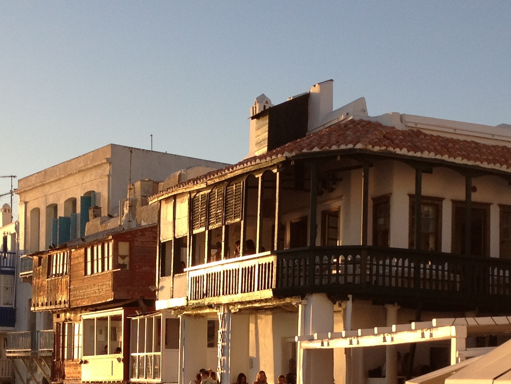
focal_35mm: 84
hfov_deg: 23.3
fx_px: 1240
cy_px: 346
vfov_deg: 17.3
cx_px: 239
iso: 50
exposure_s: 1/789
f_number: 2.4
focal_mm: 4.28
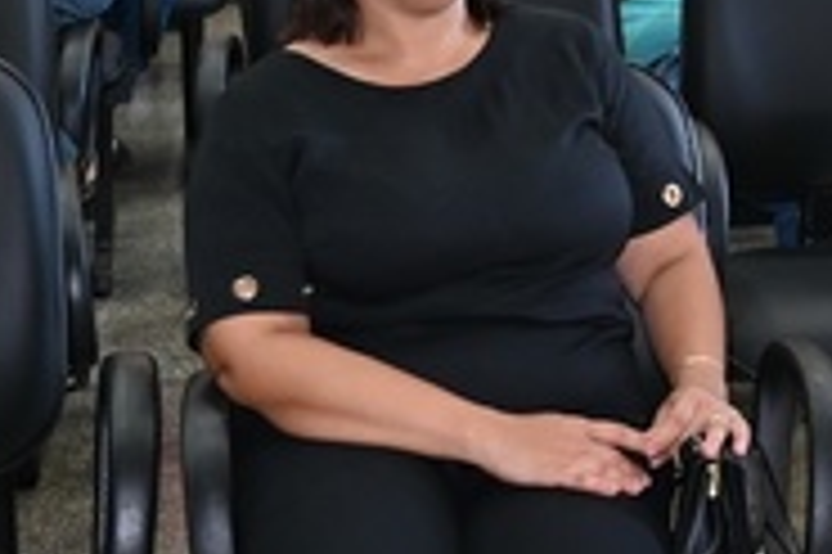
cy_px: -133
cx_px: 1237
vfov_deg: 11.4
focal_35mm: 117
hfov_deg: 16.1
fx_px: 2702
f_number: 2.8
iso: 900
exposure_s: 1/200
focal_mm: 24
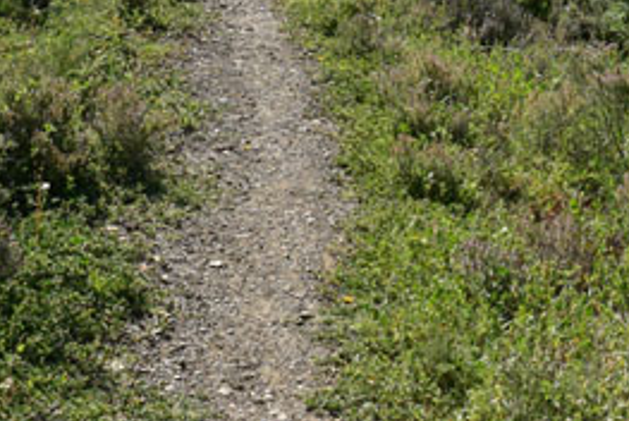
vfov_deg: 15.4
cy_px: -207
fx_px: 1434
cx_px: 395
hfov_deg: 24.7
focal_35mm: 82
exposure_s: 1/400
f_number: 14
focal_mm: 18
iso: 400
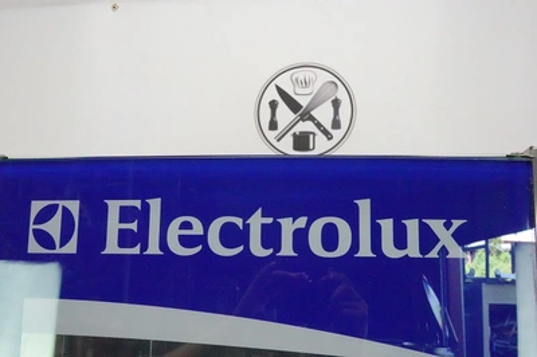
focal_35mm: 45
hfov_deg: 43.6
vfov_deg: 29.8
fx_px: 671
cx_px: 268
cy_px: 178
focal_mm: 16.54
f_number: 11
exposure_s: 1/50
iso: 4000
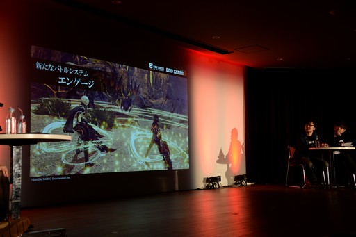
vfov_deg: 28.1
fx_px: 474
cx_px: 178
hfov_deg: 41.1
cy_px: 118
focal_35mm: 48
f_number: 4.2
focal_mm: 48
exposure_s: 1/60
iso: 640
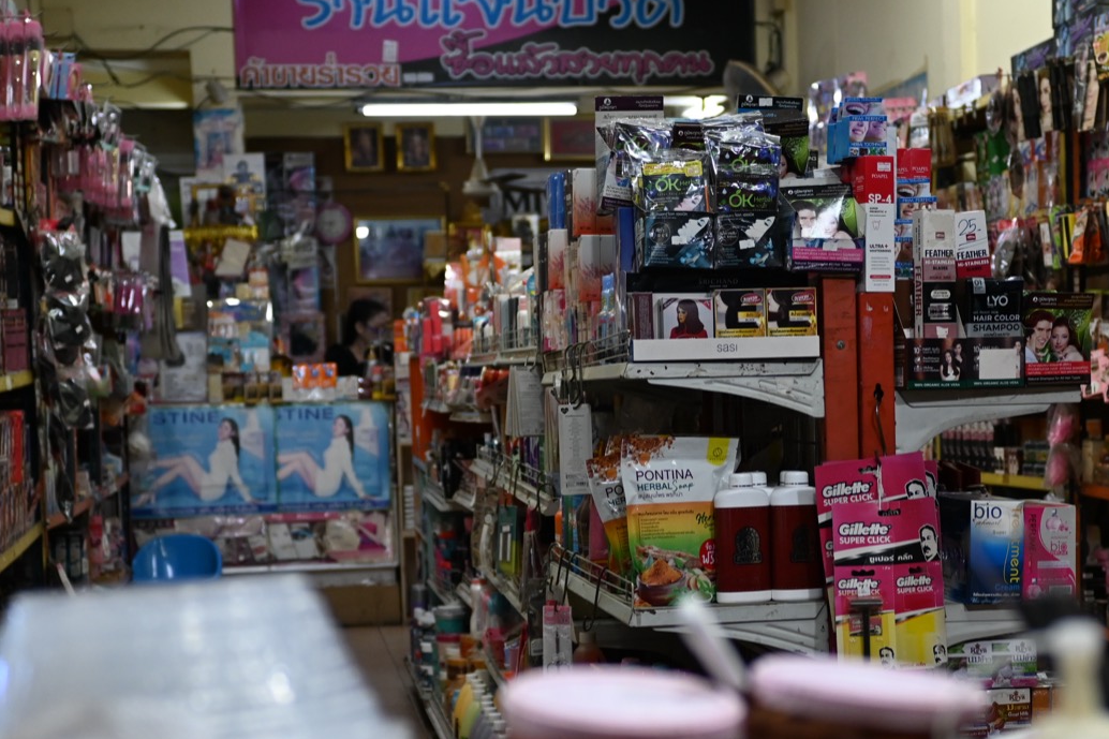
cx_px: 668
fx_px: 2002
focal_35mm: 65
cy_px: 465
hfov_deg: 30.9
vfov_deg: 20.9
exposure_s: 1/125
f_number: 2.8
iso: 720
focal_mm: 28
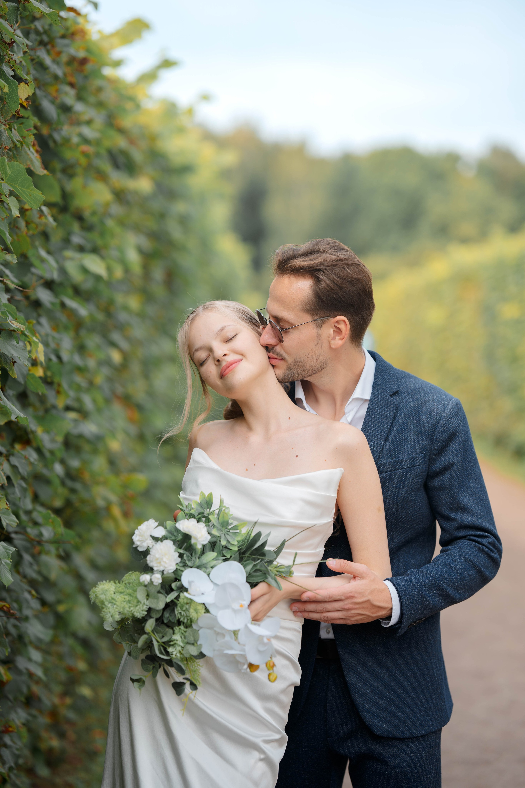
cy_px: 394
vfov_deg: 23.9
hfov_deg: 16.1
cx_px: 262
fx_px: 1859
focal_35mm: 85
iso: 100
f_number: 2
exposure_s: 1/800
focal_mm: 85
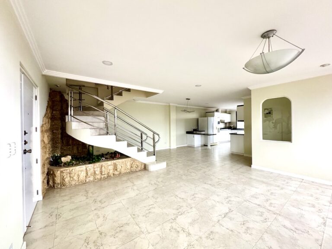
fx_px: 134
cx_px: 166
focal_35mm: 14
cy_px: 124
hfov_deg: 102.1
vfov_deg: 85.7
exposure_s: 1/99
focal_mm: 2.22
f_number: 2.2
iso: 320
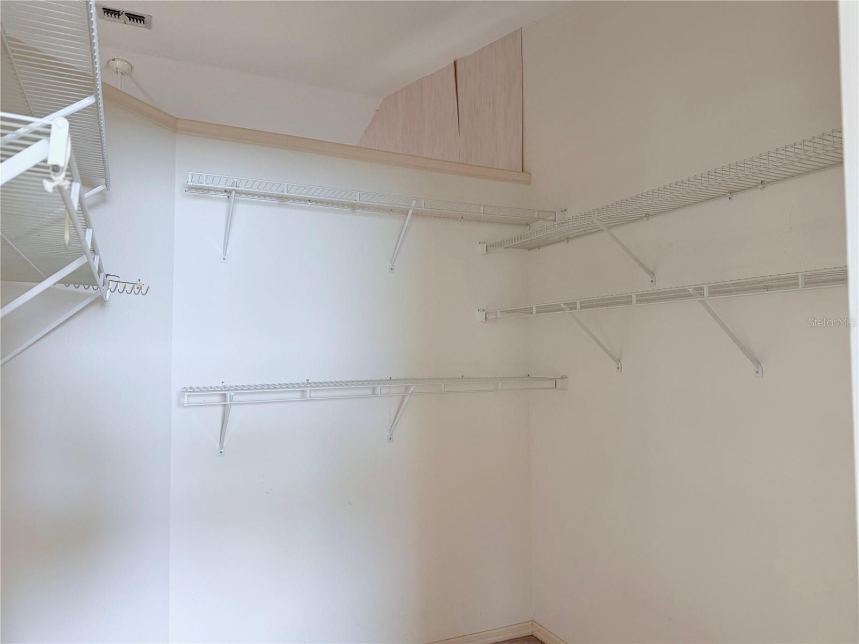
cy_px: 322
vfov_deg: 56.8
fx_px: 596
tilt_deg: +2.4
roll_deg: +0.0
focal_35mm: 24
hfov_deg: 71.6
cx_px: 430
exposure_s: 1/106
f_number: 1.78
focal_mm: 6.76
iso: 200
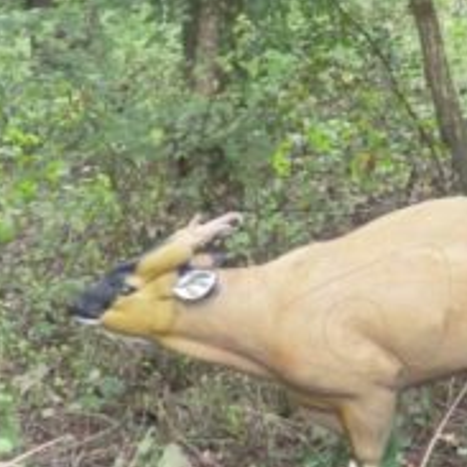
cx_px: 365
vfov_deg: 8.1
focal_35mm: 216
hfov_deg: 8.1
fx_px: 3297
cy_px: 181
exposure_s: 1/10
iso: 800
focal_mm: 20
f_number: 6.5
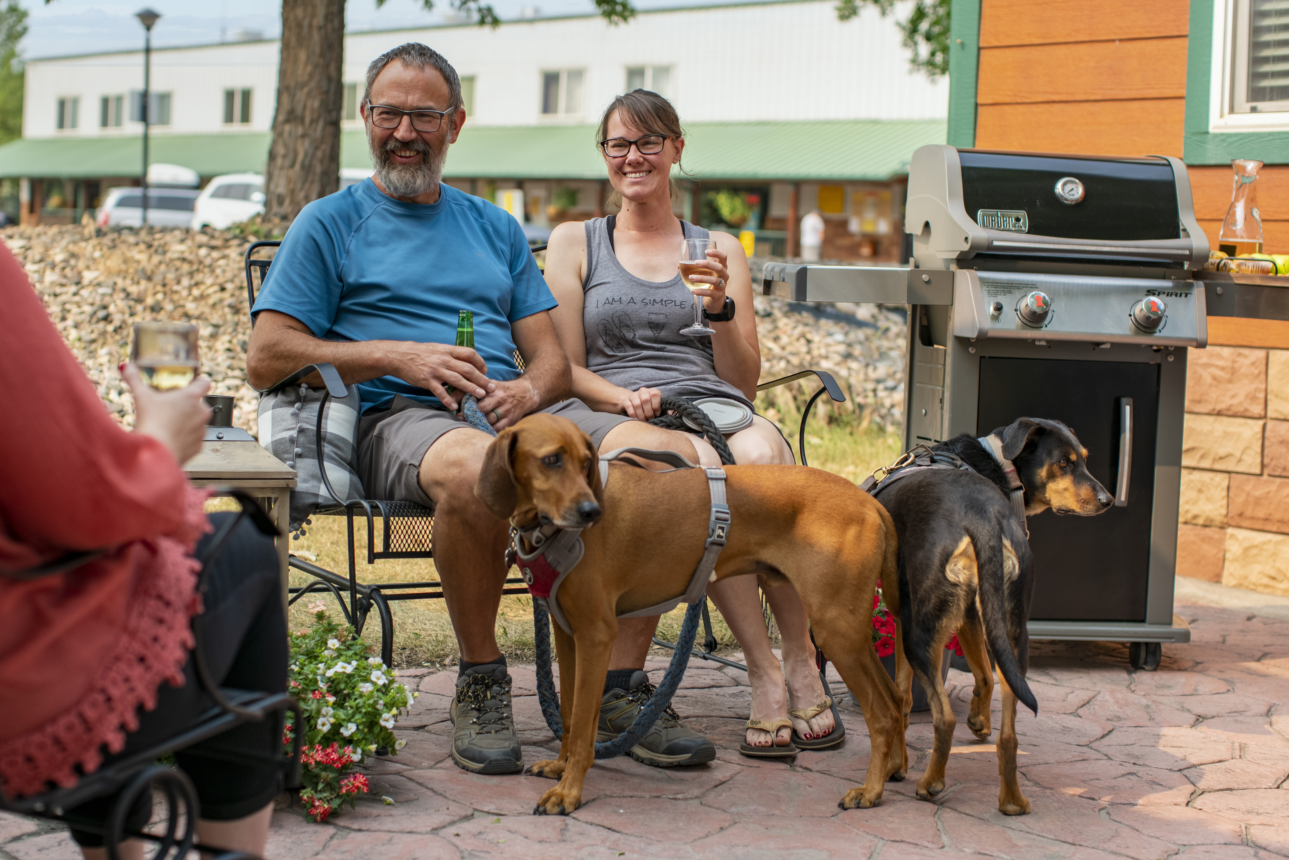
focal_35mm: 61
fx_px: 2184
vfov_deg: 22.3
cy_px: 422
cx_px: 582
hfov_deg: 32.9
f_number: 2.8
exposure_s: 1/1250
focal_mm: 50
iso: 800
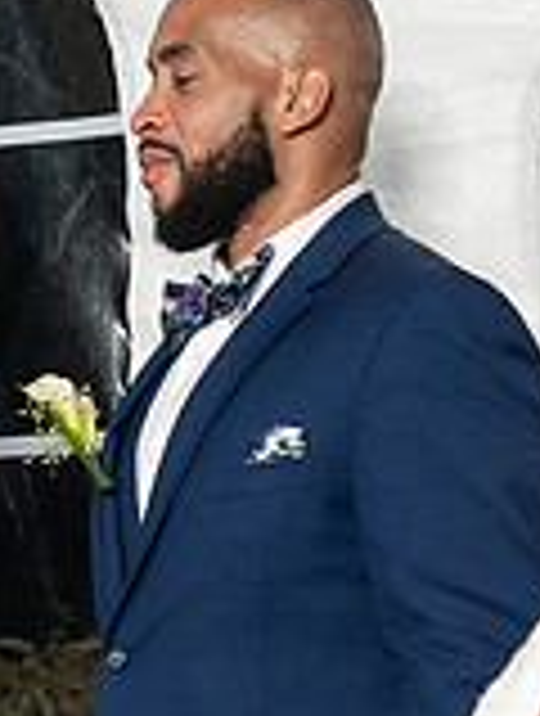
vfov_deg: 10.1
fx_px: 4060
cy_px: 480
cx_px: -148
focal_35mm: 196
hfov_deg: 7.5
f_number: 5.6
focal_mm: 56
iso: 1600
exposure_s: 1/200
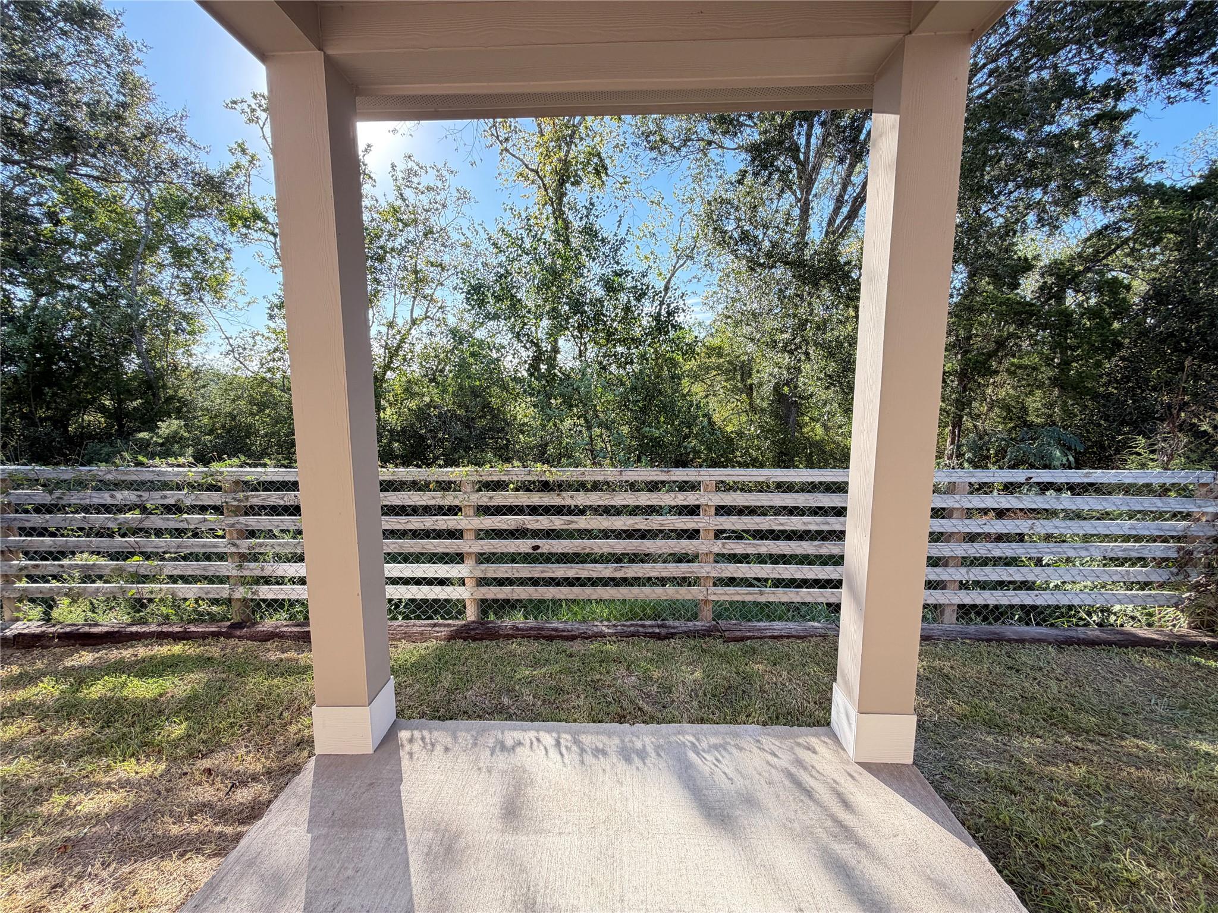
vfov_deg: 85.7
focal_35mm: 14
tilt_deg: -7.4
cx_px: 609
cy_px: 456
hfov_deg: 102.1
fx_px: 493
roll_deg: +0.7
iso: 50
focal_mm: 2.22
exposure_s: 1/225
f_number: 2.2
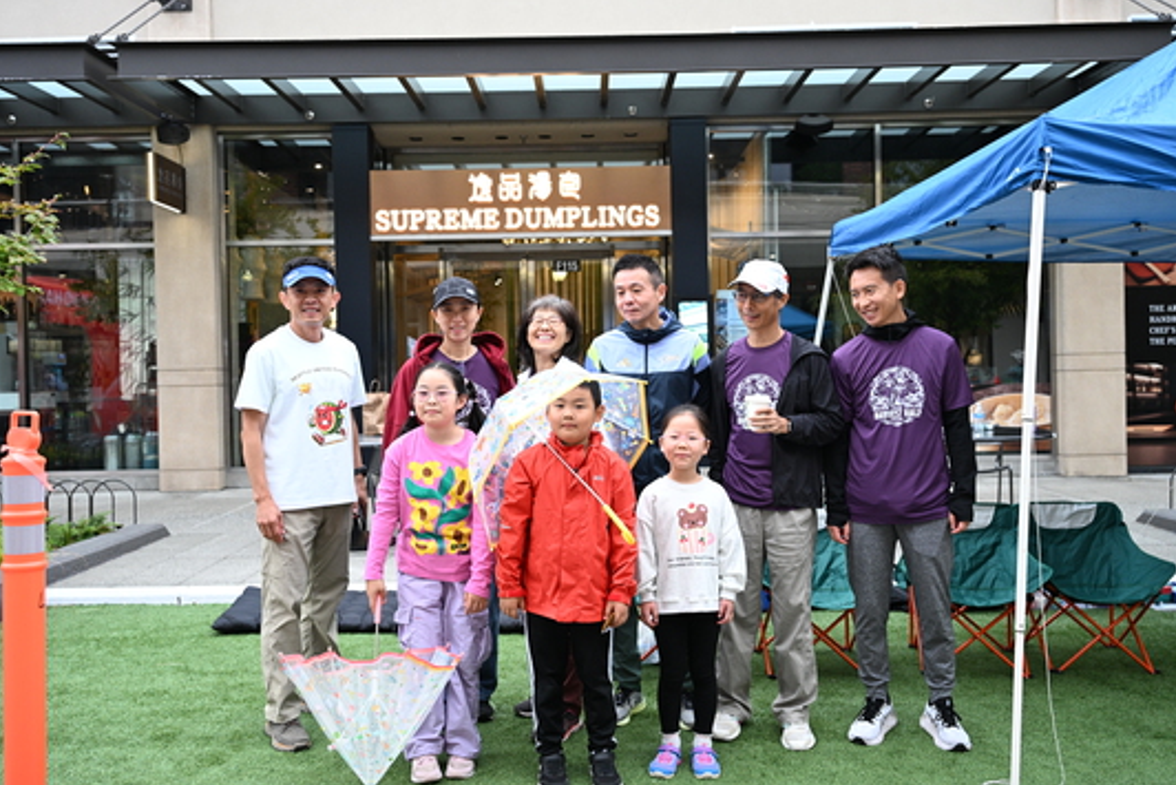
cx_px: 581
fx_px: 1030
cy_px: 397
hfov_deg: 59.5
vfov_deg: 41.7
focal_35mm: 32
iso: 1600
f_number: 4
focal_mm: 30.5
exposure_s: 1/320
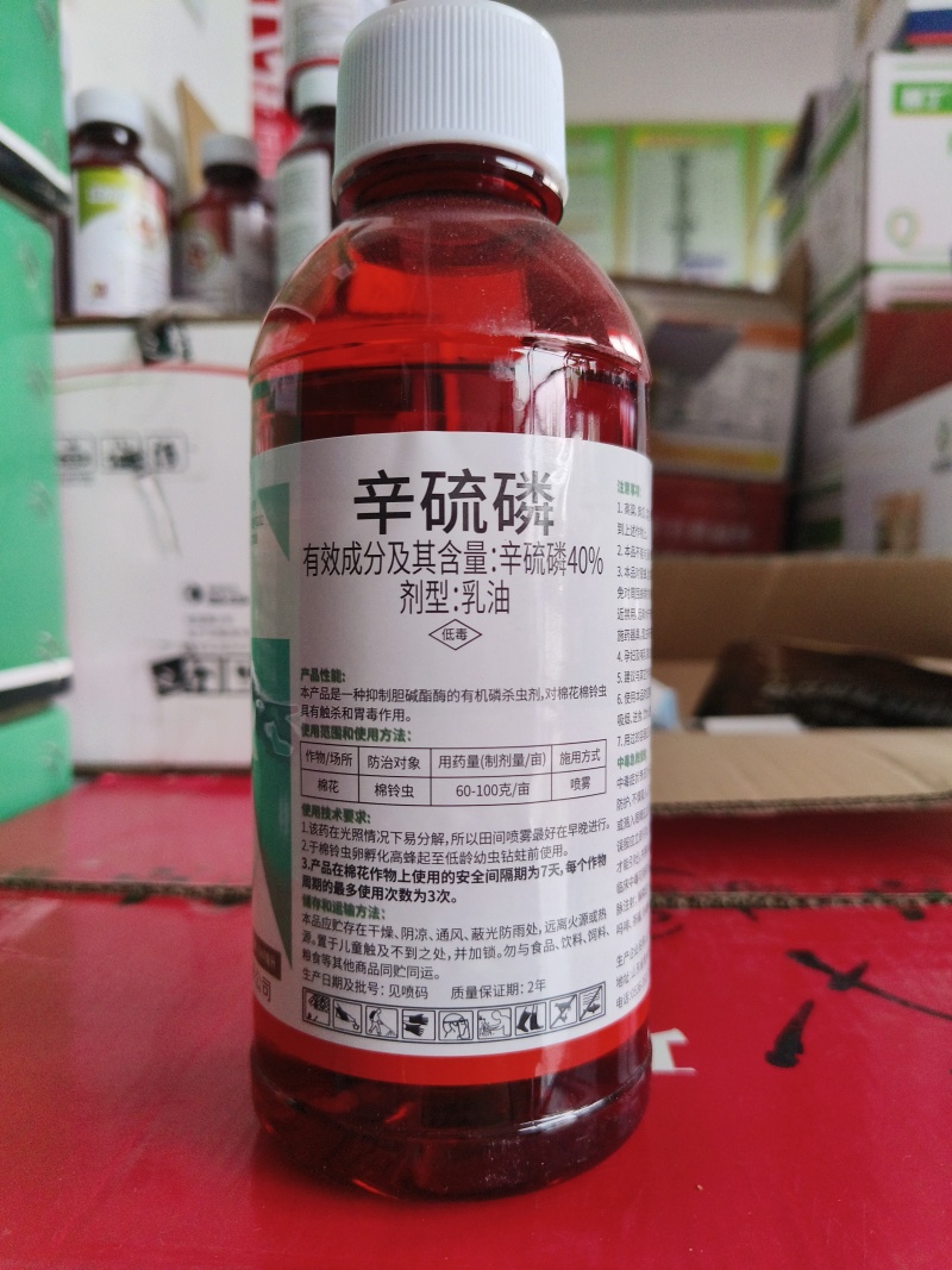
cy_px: 635
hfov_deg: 58.9
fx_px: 844
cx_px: 476
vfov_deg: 73.9
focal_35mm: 23
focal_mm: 5.56
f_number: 1.88
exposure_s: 1/33.3
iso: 574
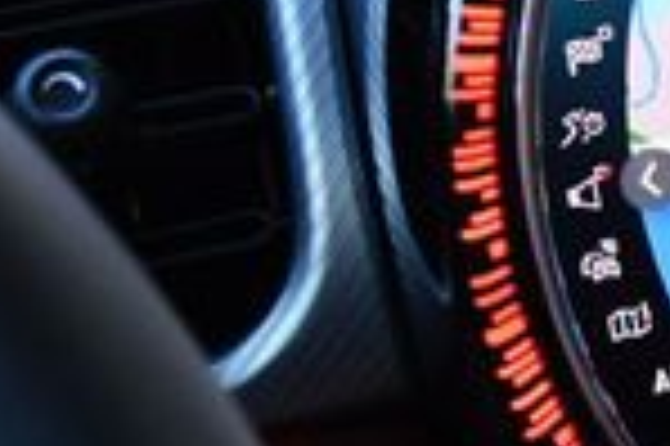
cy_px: 140
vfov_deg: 8.8
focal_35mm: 155
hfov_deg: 12.1
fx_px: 2882
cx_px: 1255
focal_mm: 18
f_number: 3.5
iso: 640
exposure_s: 1/250
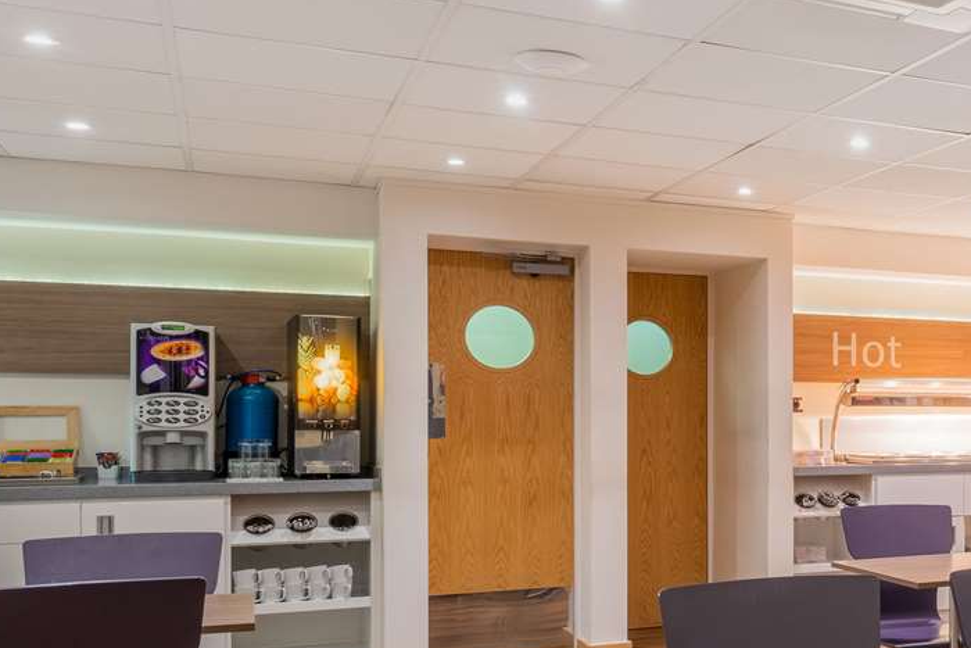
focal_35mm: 45
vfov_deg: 29.7
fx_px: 1214
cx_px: 1025
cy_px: 422
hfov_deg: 37.6
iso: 160
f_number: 8
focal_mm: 13.9
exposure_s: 1/4
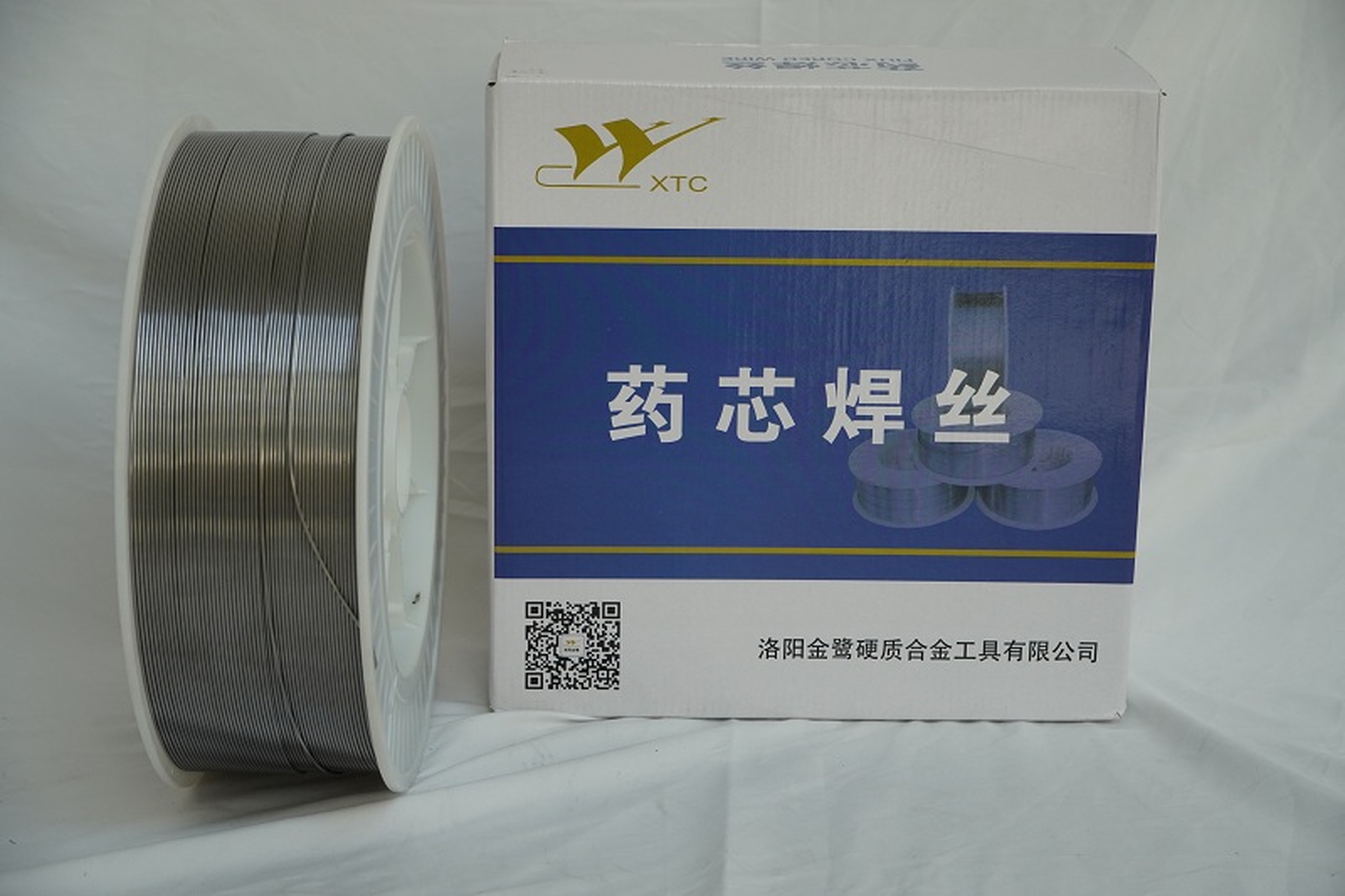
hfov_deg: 29.2
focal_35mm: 69
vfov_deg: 19.7
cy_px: 448
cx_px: 672
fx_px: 2577
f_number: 5
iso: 400
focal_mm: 46
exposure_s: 1/160
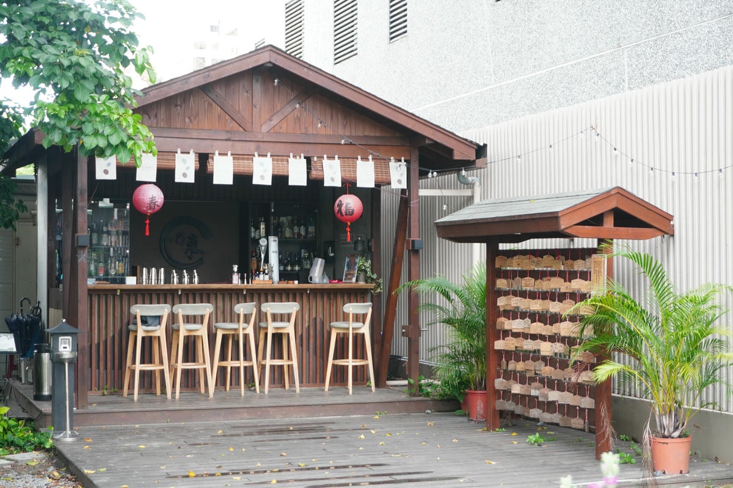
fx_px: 1221
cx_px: 366
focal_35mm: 60
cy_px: 244
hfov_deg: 33.4
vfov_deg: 22.6
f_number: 5.6
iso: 320
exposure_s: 1/80
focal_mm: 40
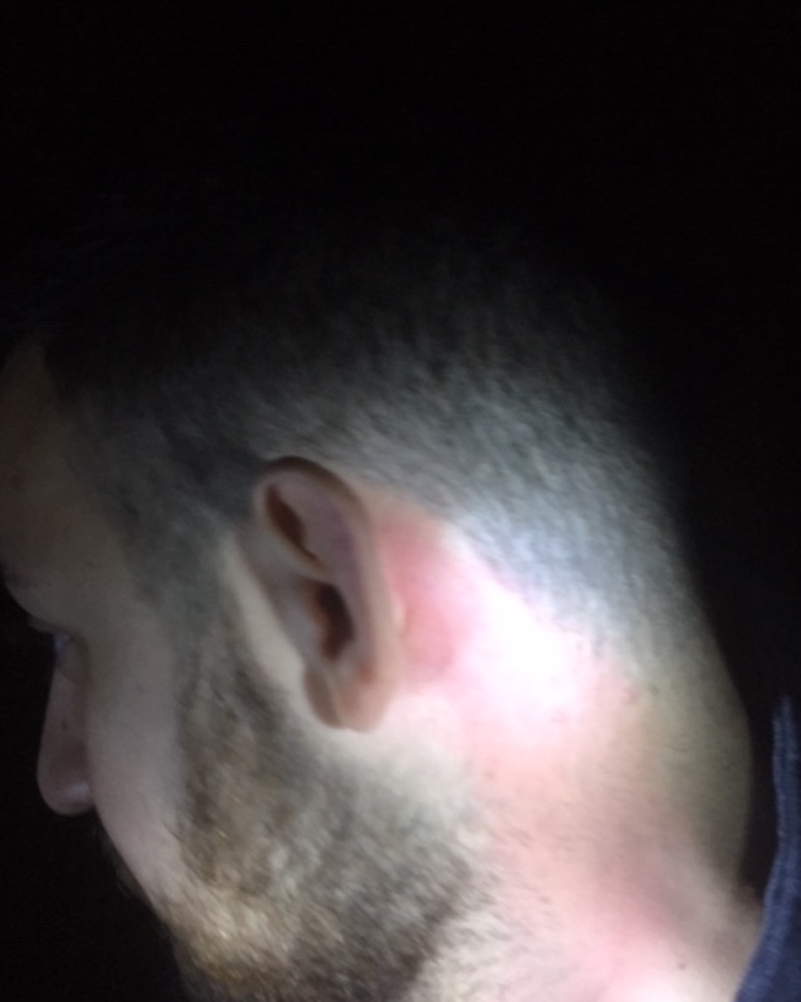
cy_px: 493
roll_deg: -0.6
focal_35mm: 31
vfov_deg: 57.2
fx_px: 919
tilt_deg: -18.9
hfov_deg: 47.1
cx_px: 407
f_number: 2.2
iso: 200
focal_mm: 4.15
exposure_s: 1/24
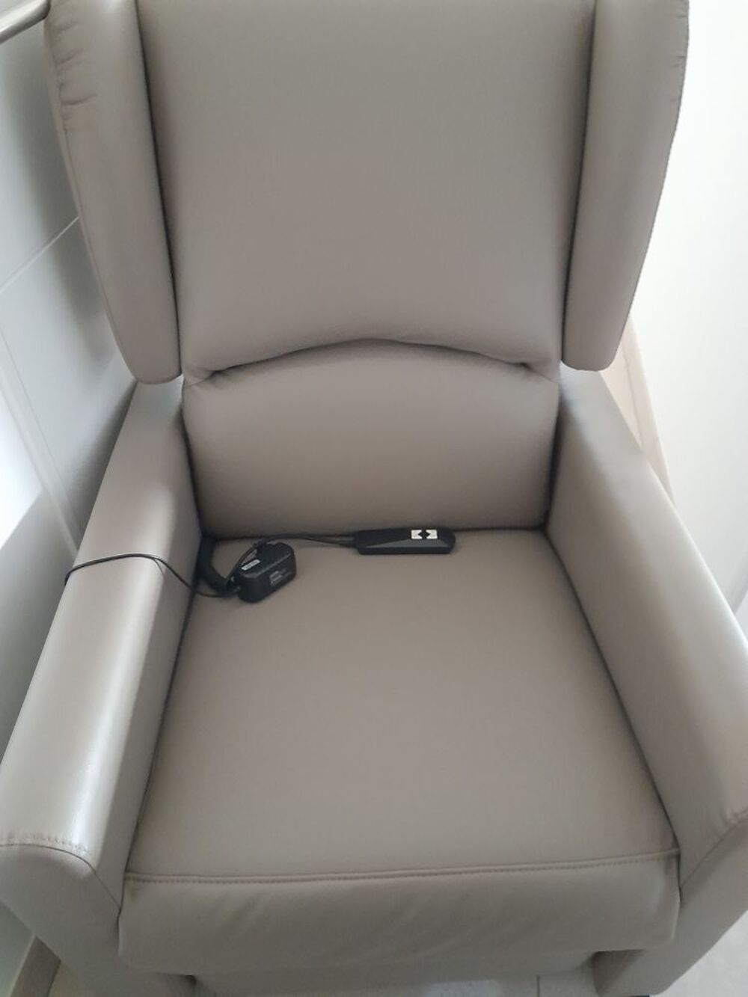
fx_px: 720
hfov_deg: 54.9
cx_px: 374
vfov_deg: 69.4
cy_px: 498
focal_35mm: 25
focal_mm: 4.6
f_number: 2
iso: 800
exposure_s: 1/10
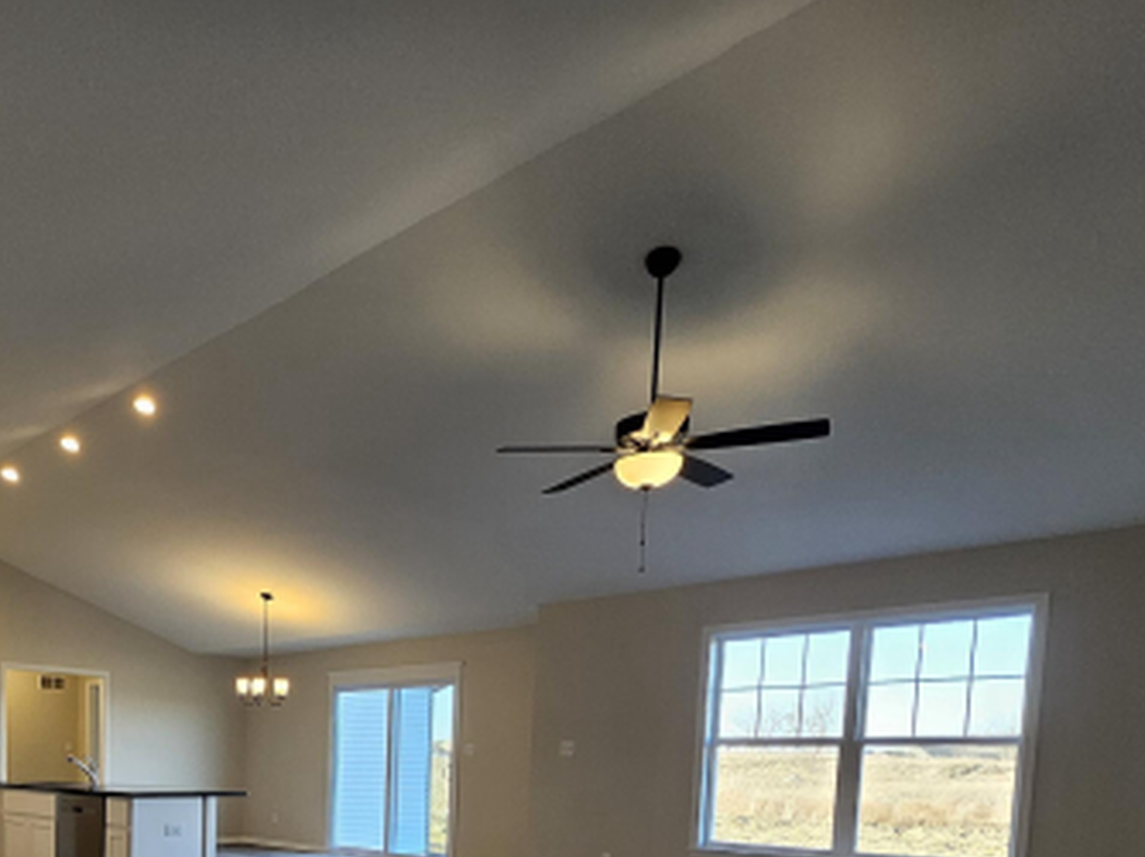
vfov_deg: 45.1
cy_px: 850
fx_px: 859
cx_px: 228
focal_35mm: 26
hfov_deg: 61.7
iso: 80
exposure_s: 1/60
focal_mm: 1.74
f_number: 2.2
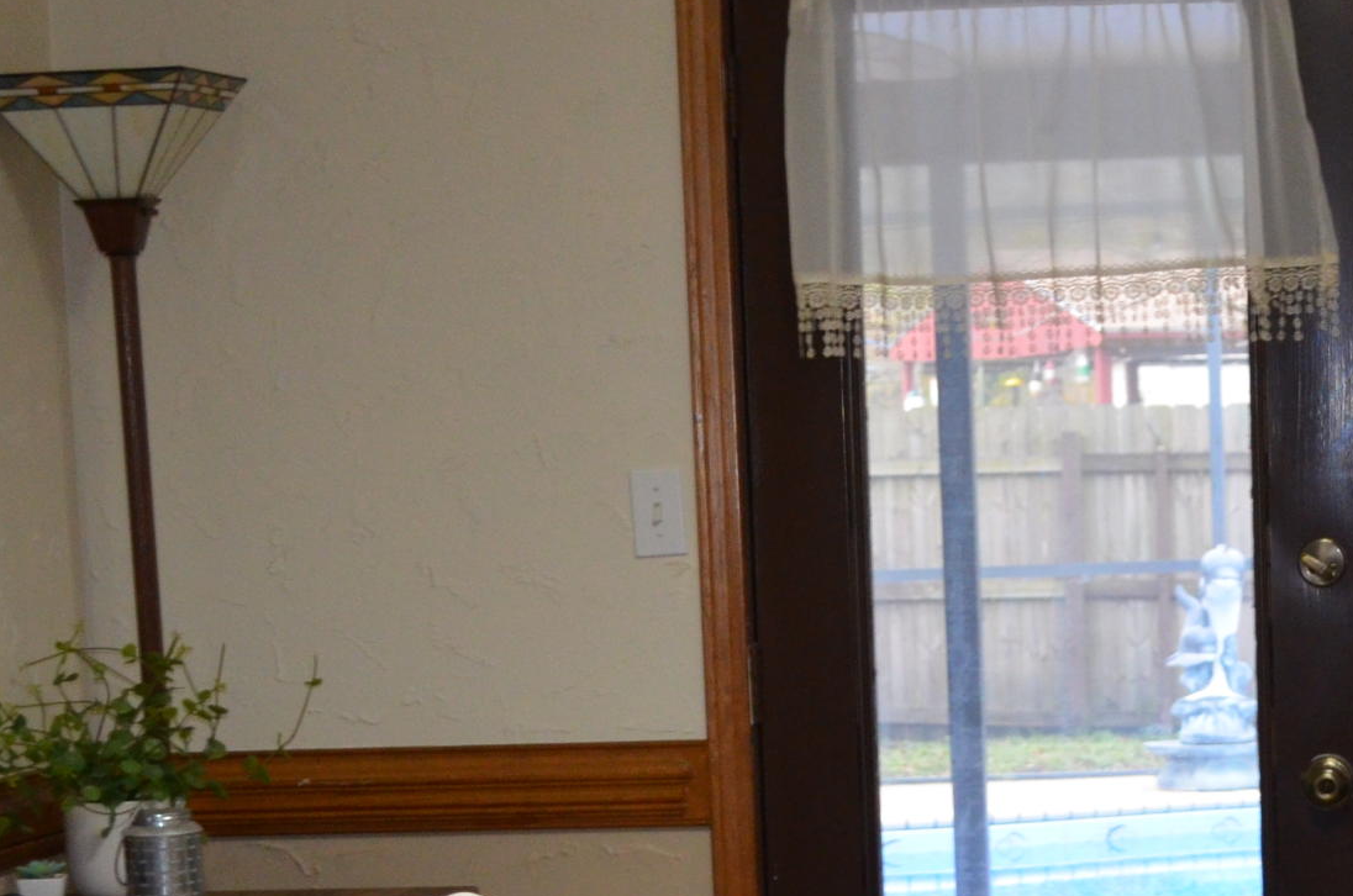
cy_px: 1024
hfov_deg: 17.5
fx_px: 4313
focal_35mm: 115
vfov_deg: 11.7
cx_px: 1237
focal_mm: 28
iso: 1250
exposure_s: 1/60
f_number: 4.5
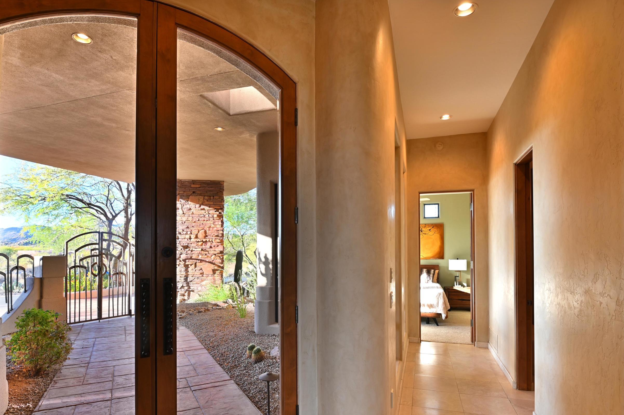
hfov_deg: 84.0
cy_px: 246
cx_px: 307
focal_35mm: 20
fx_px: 346
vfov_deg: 61.4
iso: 100
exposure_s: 1/5
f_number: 9
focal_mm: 16
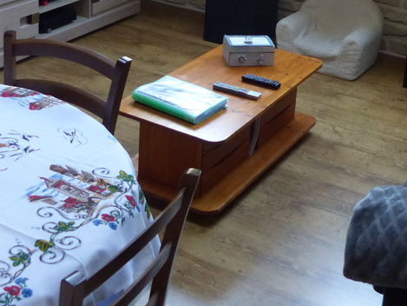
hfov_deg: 30.2
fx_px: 753
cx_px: 226
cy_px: -17
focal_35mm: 64
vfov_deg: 21.9
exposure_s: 1/60
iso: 400
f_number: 2.8
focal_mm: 5.4
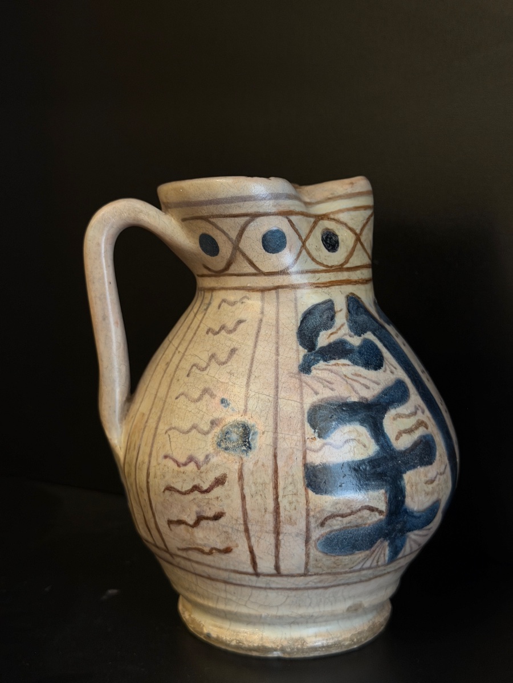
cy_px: 342
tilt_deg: -8.6
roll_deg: -1.7
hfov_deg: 30.3
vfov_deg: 39.7
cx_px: 256
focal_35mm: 48
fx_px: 948
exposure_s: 1/50
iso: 80
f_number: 1.78
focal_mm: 6.76
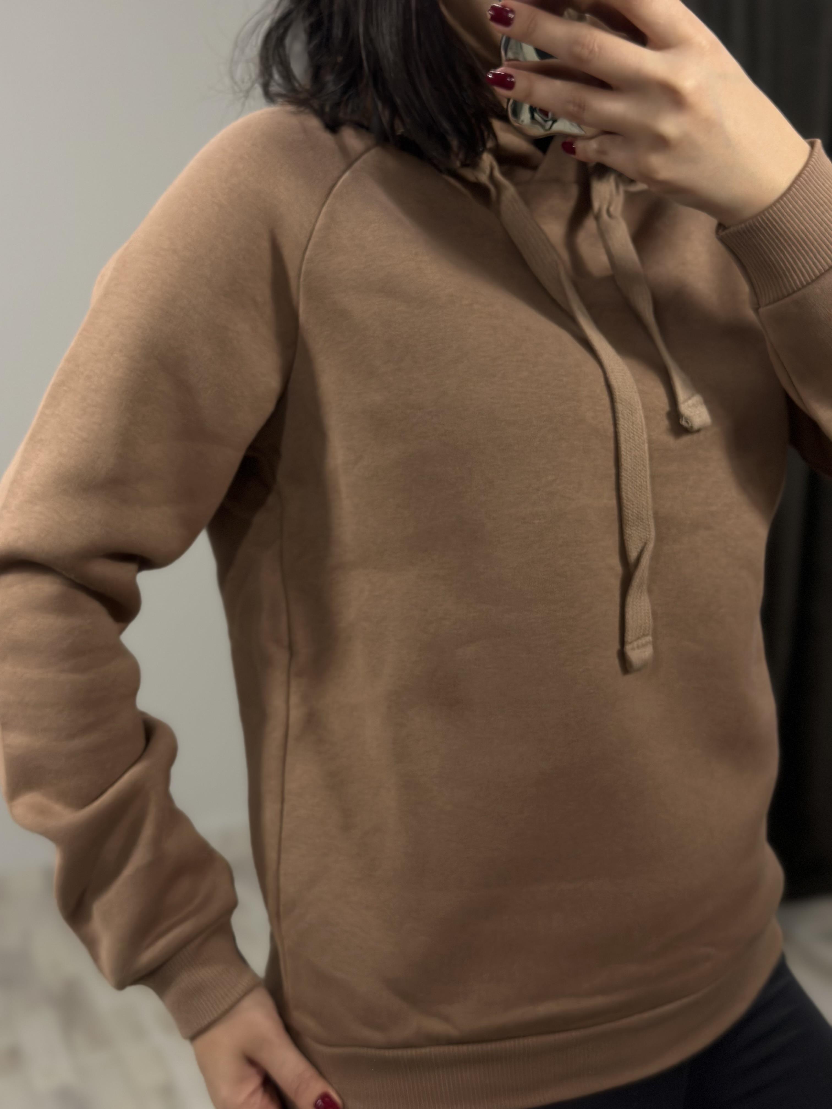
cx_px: 416
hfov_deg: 30.3
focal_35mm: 48
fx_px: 1538
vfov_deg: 39.7
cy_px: 554
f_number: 1.78
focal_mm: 6.86
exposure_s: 1/100
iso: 125
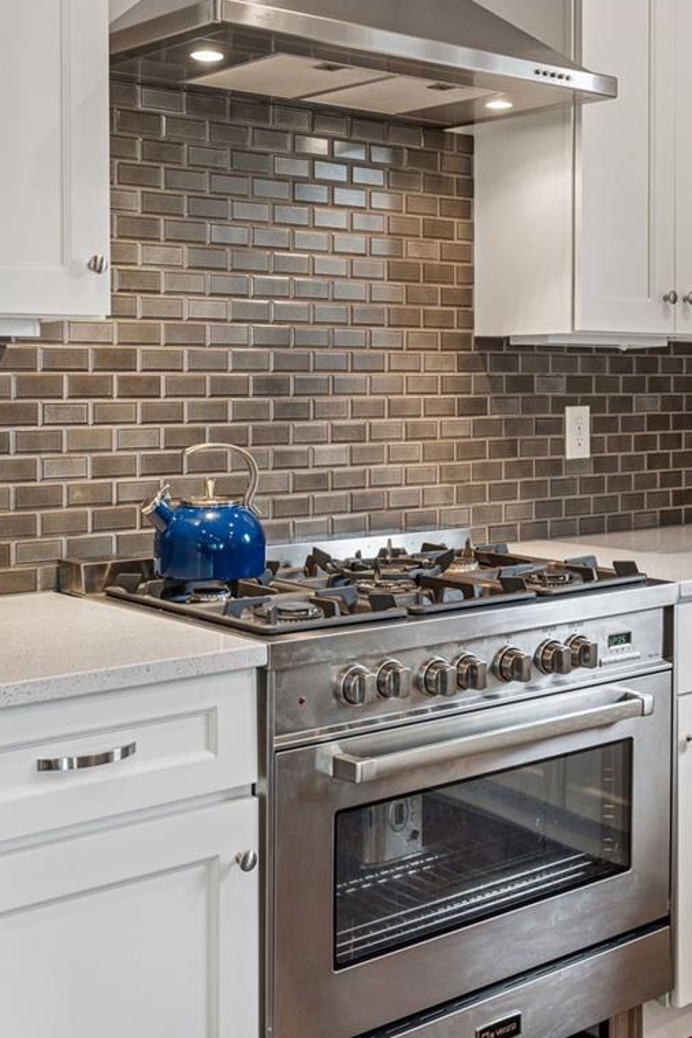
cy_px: 435
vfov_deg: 40.2
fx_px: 1413
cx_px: 405
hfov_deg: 27.5
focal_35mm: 49
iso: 400
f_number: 8
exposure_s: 1/13
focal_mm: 31
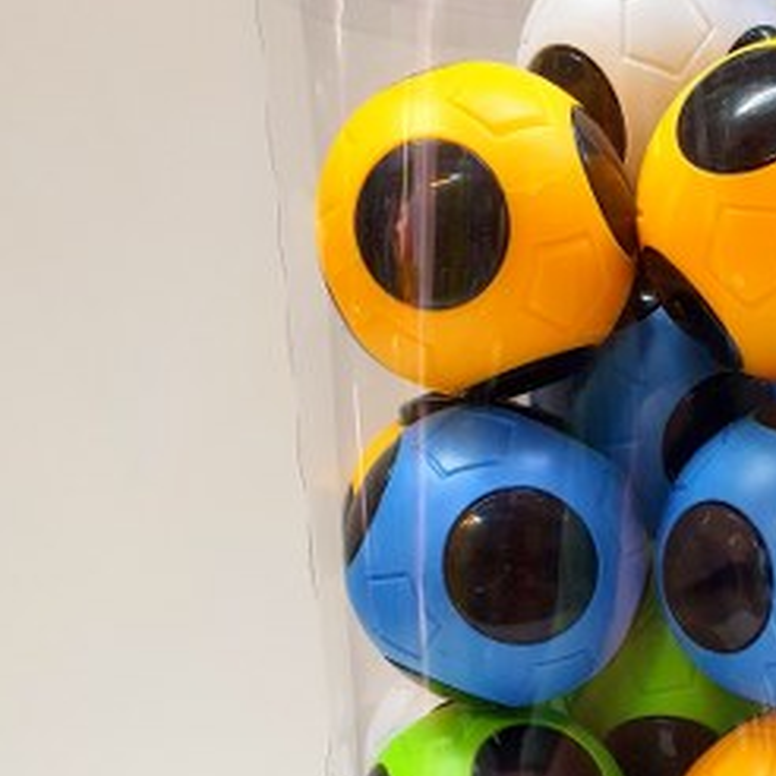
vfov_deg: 28.5
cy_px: 789
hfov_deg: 29.3
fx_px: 1420
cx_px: 697
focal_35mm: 56
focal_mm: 4.32
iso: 200
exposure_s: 1/50
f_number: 2.4
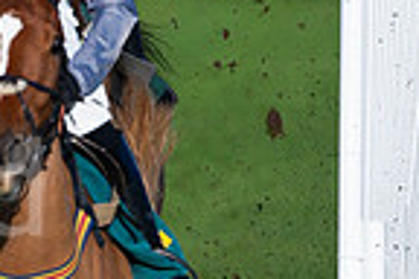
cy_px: 161
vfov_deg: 1.5
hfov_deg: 2.2
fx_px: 10777
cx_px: -449
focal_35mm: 926
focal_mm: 200
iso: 250
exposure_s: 1/5000
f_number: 3.5
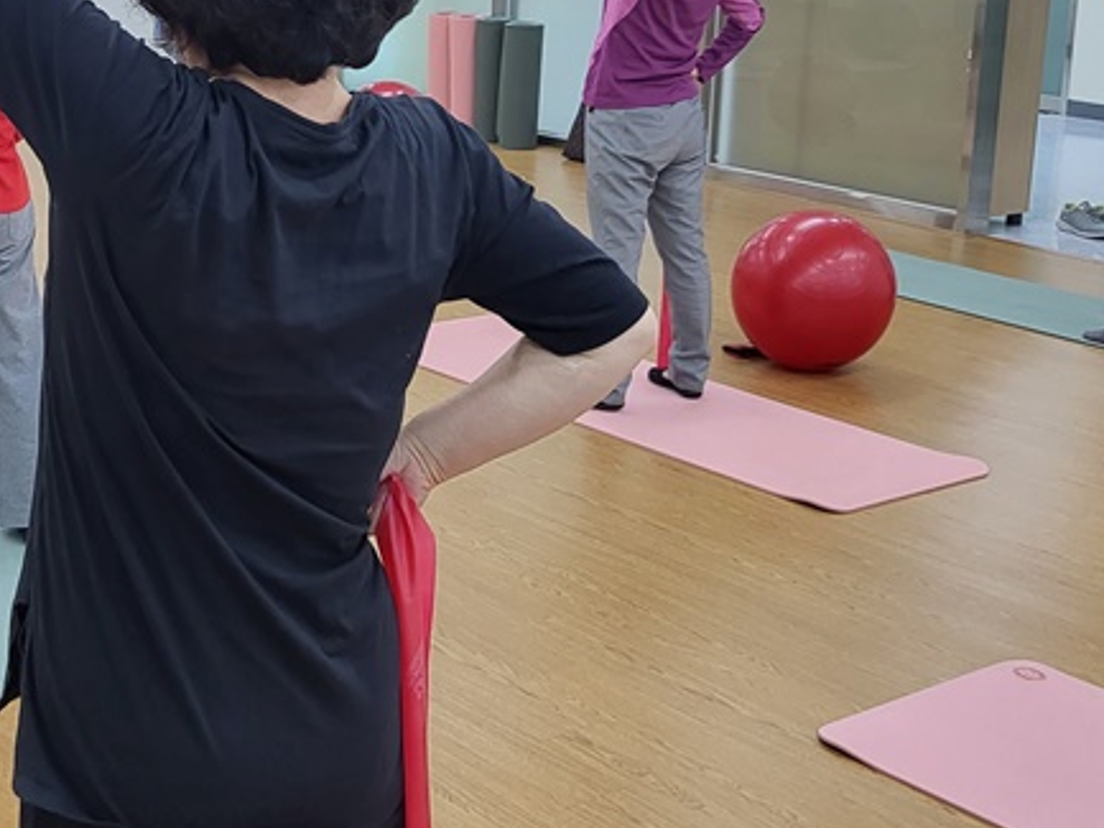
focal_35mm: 60
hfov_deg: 31.3
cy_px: 270
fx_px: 1914
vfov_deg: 24.3
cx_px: 212
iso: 80
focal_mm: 4.25
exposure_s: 1/120
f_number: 1.8
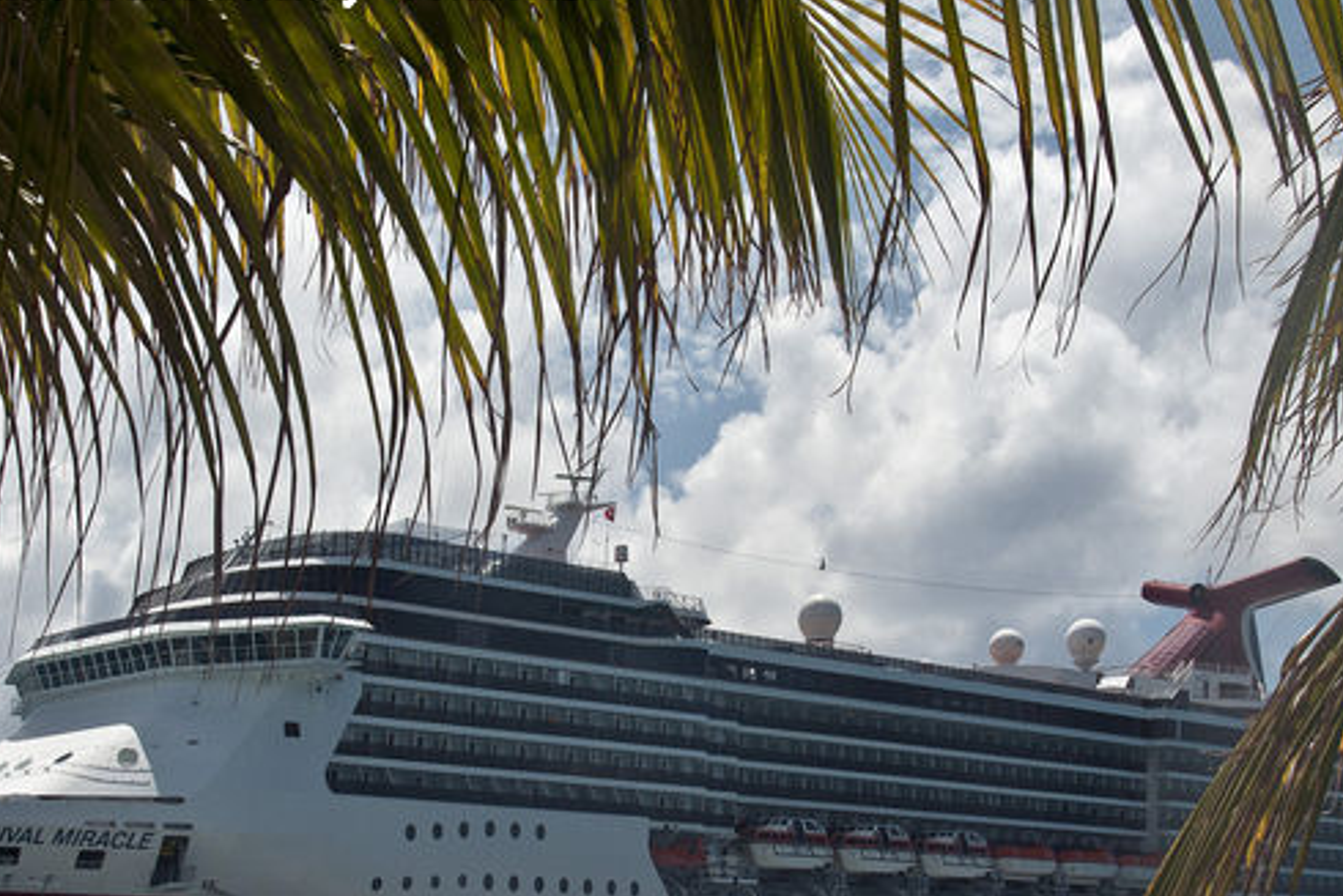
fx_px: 2463
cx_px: 707
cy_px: 730
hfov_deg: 30.5
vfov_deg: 20.4
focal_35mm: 66
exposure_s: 1/800
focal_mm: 24
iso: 200
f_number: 11
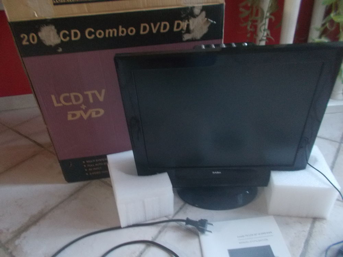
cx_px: 172
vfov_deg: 53.1
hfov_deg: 67.3
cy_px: 128
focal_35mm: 26
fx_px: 258
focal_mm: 4.6
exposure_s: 1/6
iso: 400
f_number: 3.2
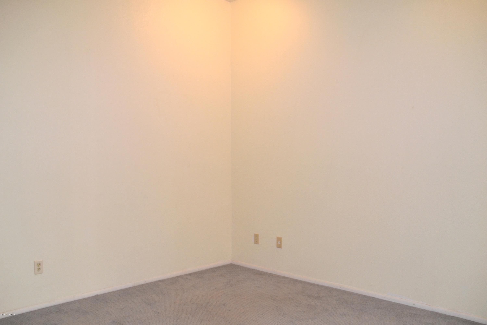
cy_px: 162
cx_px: 244
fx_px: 426
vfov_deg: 41.7
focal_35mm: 32
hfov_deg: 59.5
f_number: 3.8
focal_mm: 21
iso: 900
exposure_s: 1/60
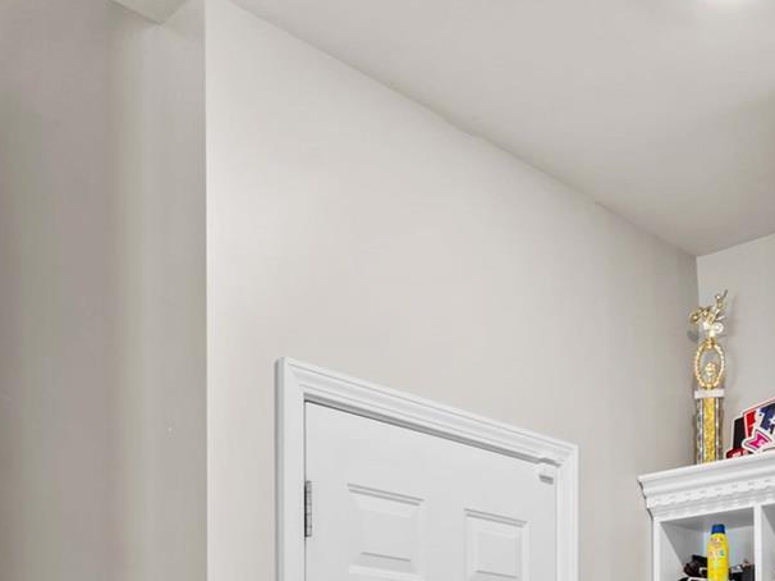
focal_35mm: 52
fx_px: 1164
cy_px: 780
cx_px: 390
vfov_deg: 24.1
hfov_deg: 36.8
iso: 100
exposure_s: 1.6
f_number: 8
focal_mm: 16
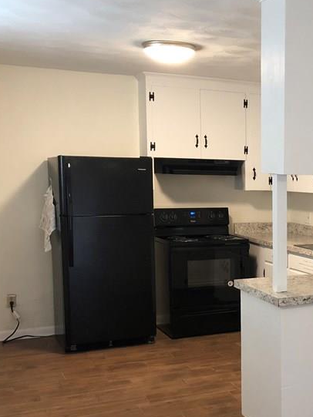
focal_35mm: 53
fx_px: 639
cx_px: 348
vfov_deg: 36.0
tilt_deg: -7.2
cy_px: 261
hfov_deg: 25.4
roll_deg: -1.5
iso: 50
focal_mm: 3.99
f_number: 1.8
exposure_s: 1/15
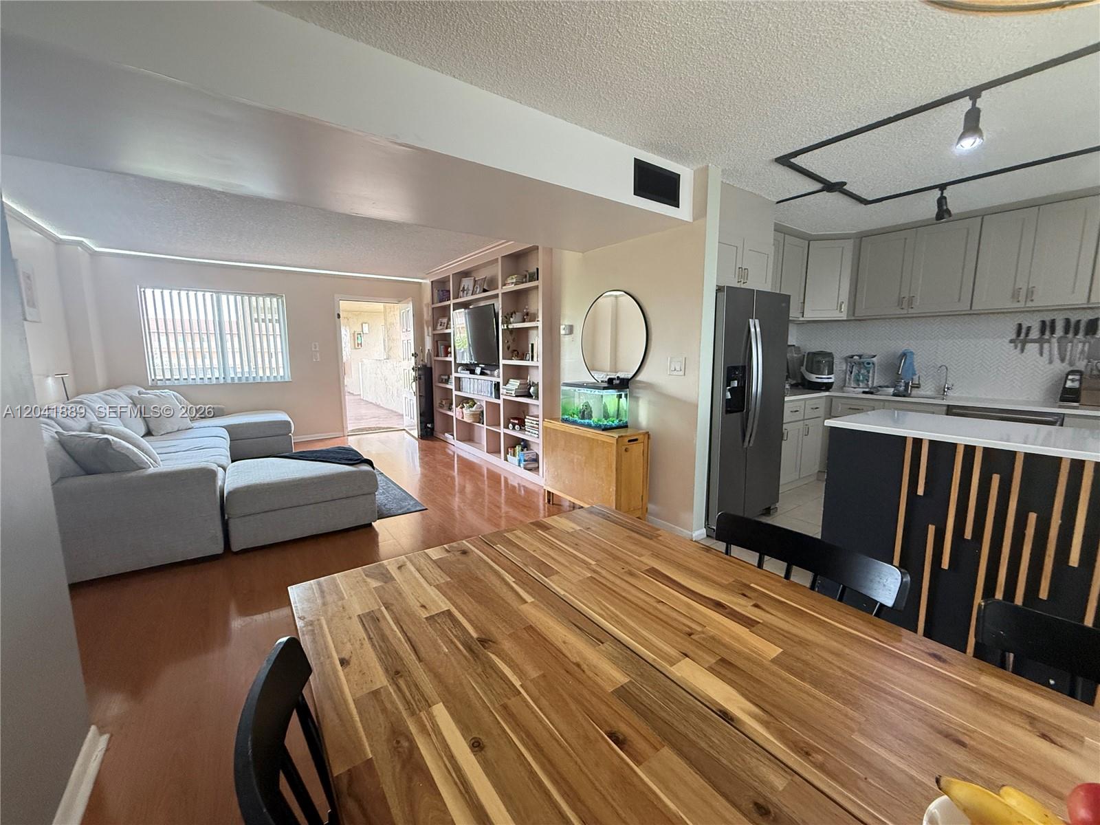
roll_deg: +0.7
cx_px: 550
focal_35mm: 14
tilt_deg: -7.6
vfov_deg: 85.7
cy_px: 412
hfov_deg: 102.1
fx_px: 445
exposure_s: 1/120
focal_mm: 2.22
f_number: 2.2
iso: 500
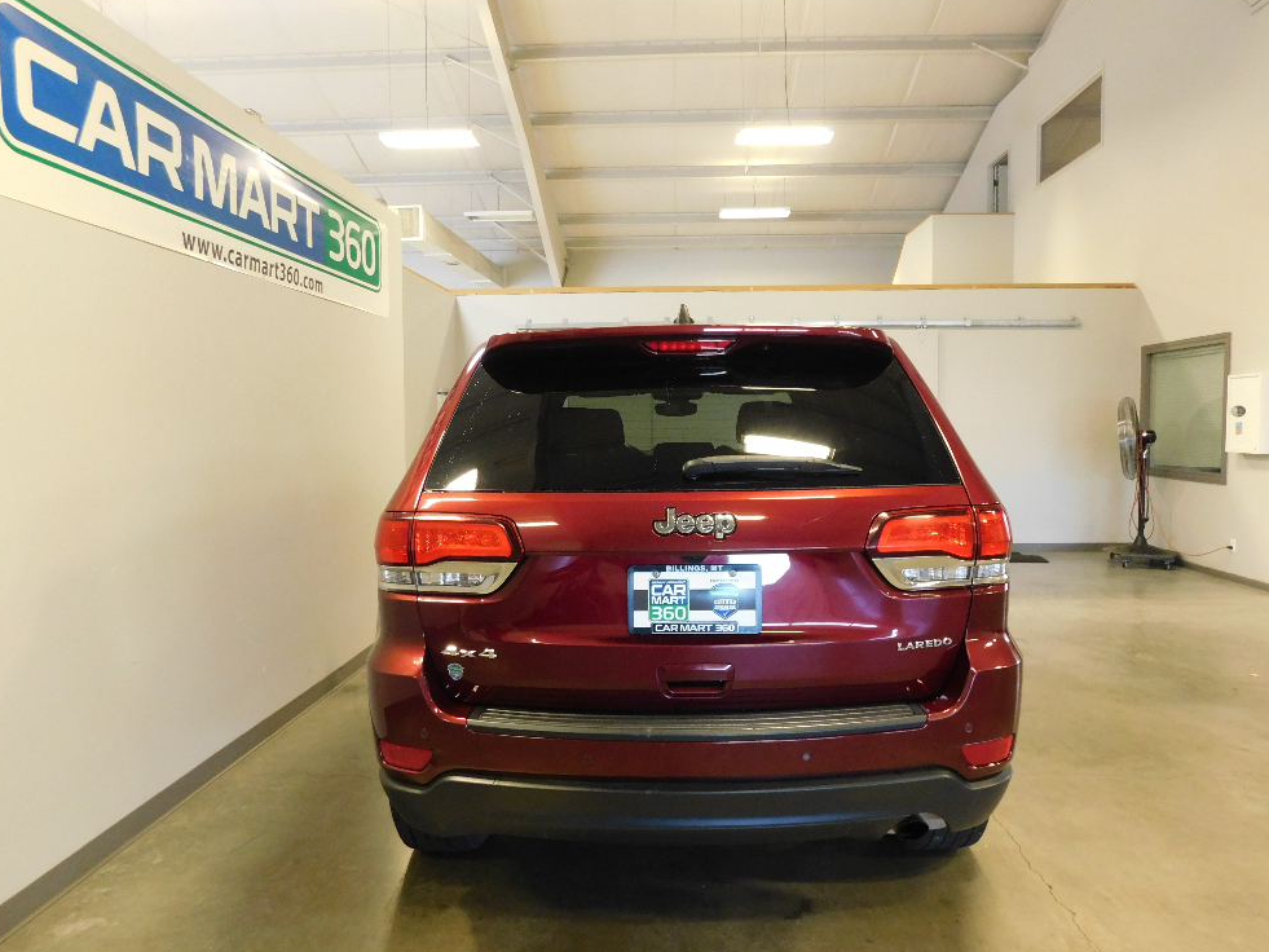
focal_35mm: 24
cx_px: 649
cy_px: 481
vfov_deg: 56.8
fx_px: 880
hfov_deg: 71.6
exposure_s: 1/20
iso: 400
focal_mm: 4
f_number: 3
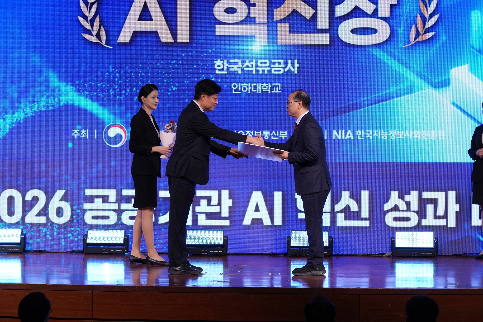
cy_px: 161
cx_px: 242
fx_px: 1409
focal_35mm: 105
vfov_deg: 13.0
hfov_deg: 19.5
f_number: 5.6
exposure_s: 1/250
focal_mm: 105
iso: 1600
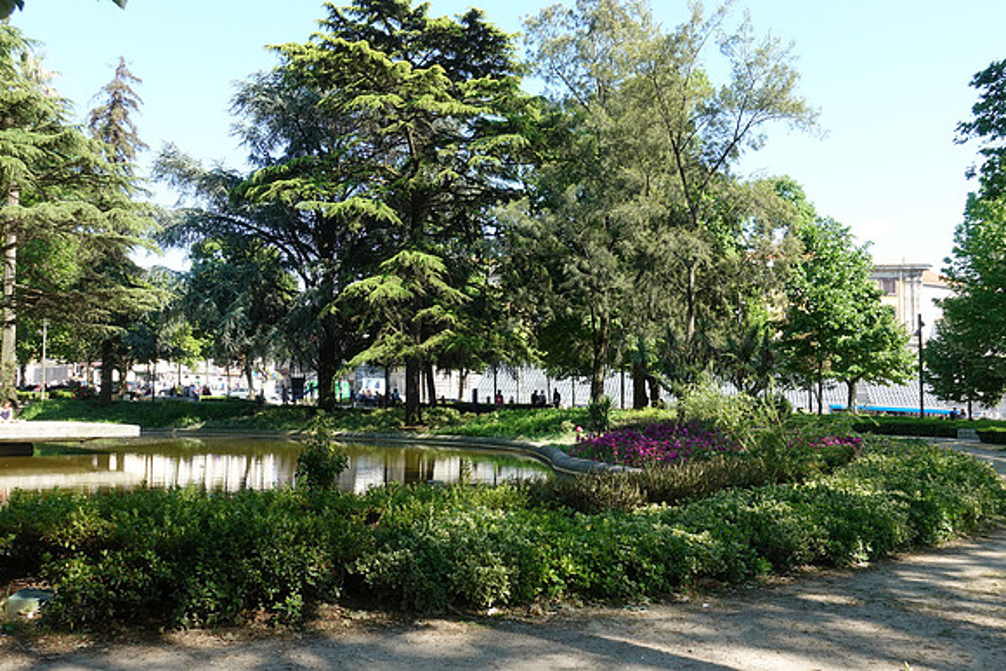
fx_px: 978
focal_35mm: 35
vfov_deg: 37.9
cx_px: 503
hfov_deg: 54.4
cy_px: 336
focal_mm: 12.81
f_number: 5.6
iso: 125
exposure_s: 1/125
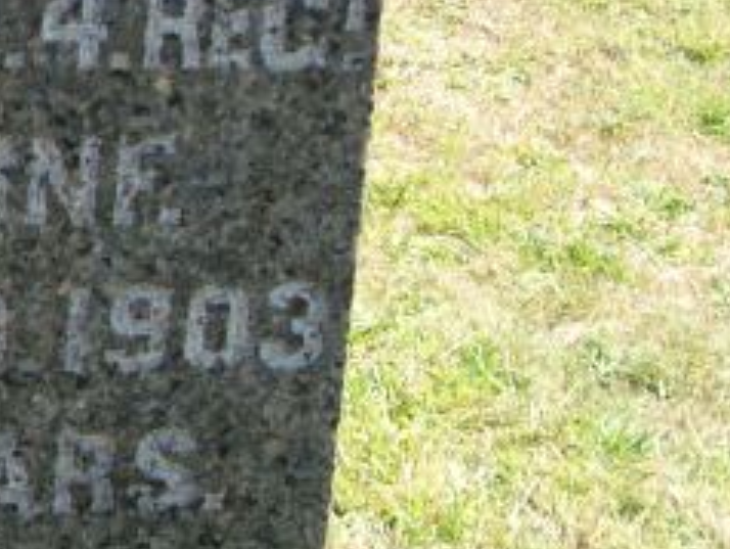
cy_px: 172
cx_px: -169
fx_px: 2554
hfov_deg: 15.6
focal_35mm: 121
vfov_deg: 12.2
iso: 80
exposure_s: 1/451
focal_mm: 6
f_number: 2.7
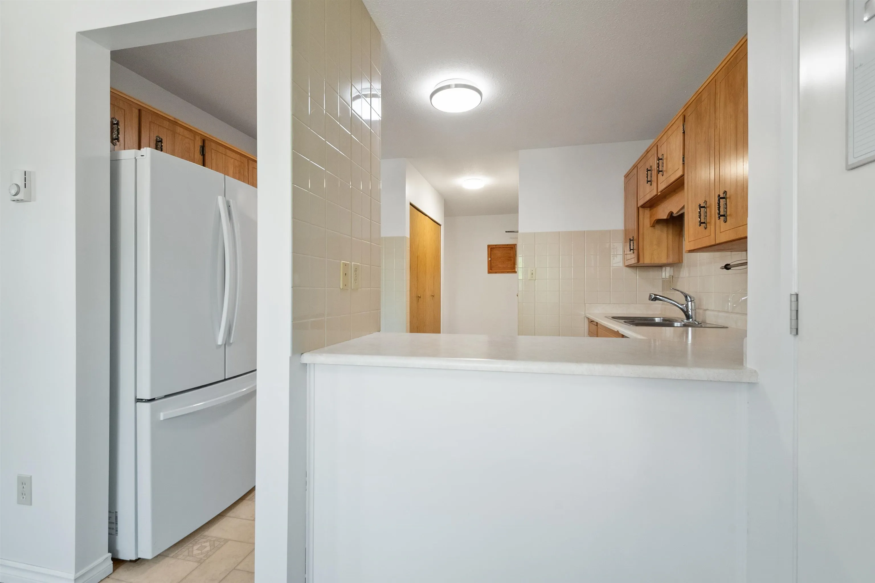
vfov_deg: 77.3
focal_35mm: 15
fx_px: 365
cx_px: 438
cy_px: 292
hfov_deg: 100.4
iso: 250
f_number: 9
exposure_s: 1/10
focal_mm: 10
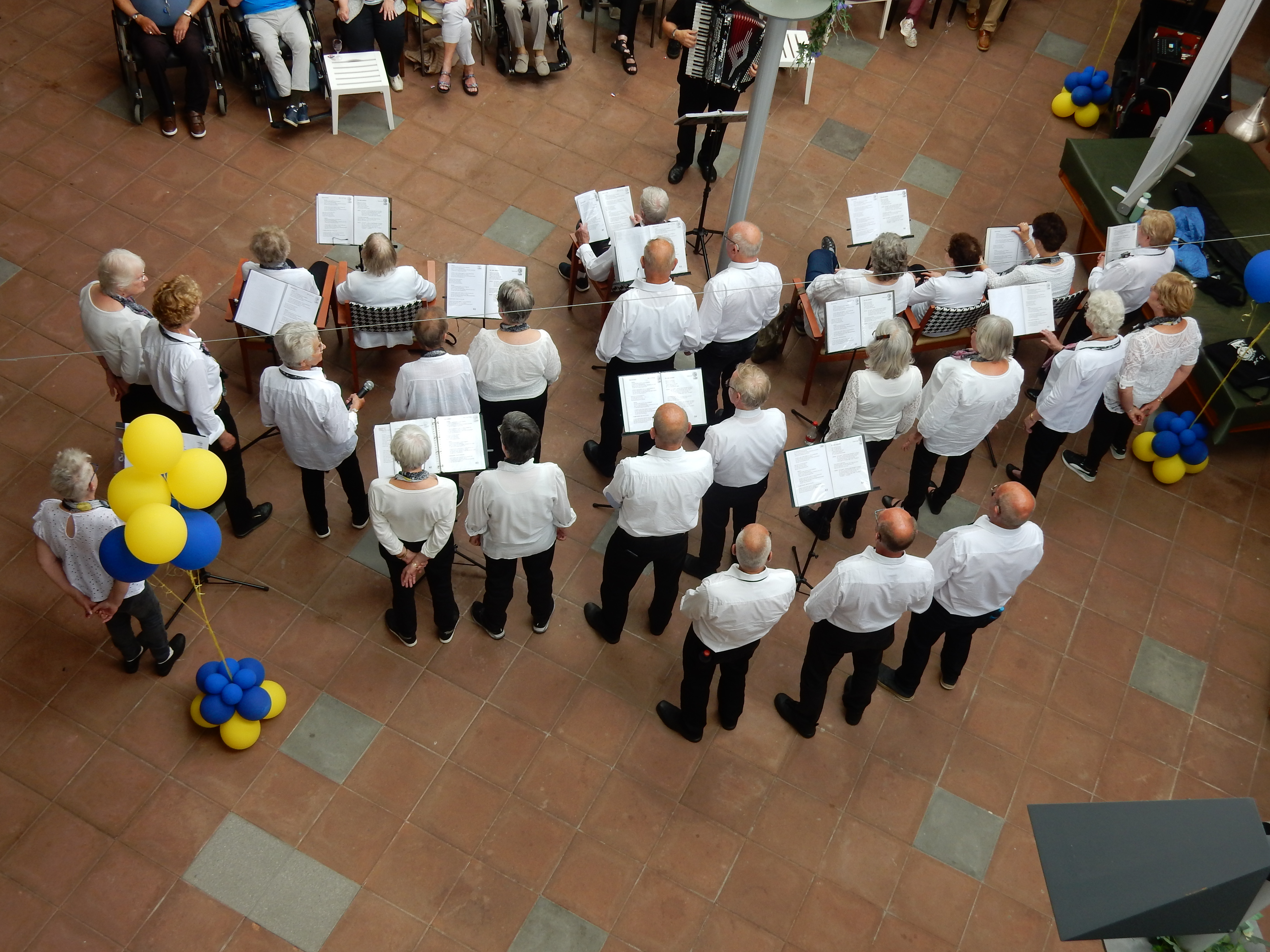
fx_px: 1321
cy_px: 476
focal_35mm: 36
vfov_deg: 39.7
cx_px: 635
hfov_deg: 51.4
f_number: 4
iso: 125
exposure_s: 1/50
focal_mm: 6.4
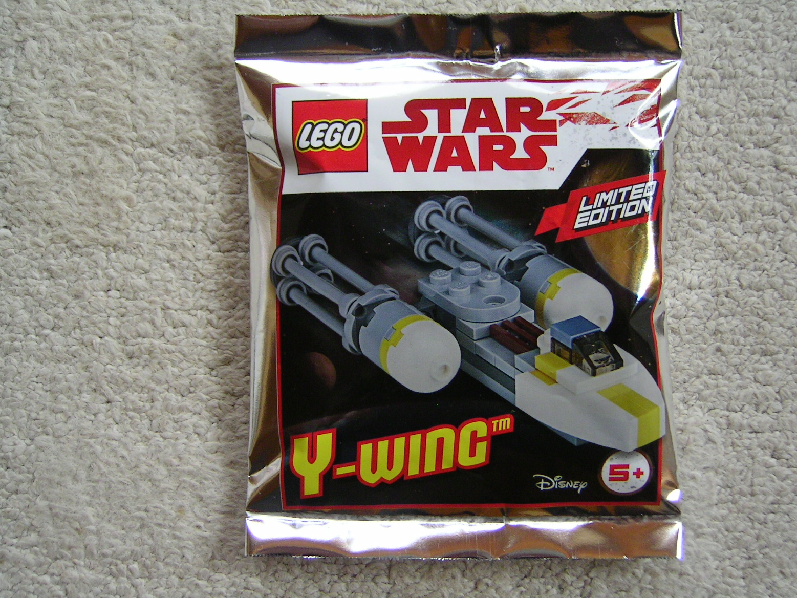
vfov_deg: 38.7
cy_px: 296
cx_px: 402
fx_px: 852
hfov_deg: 50.1
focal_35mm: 37
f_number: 2.8
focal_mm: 5.6
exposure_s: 1/22.7
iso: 100
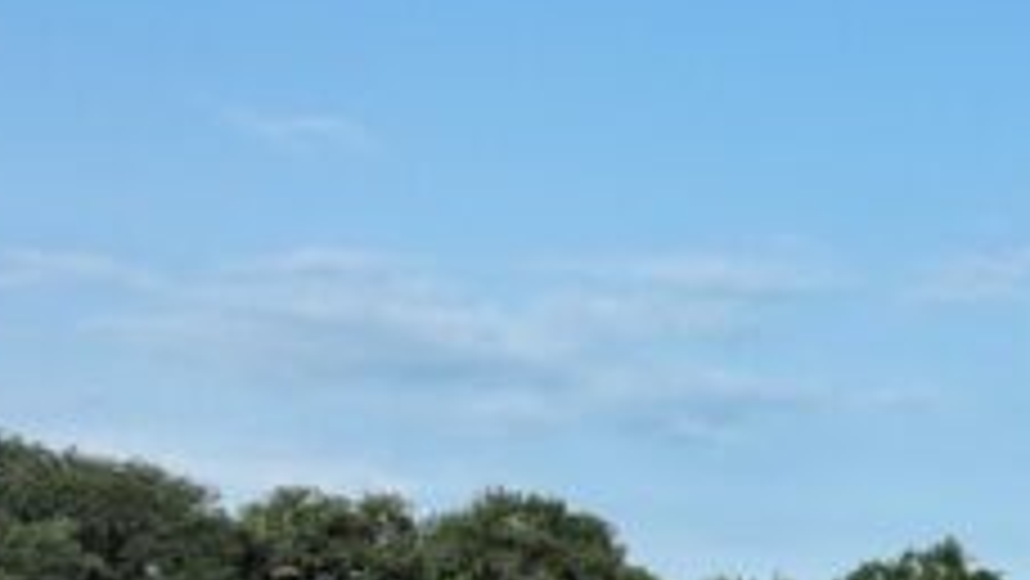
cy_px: 1203
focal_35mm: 117
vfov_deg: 9.6
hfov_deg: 15.1
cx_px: 2020
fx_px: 3197
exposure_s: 1/1600
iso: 100
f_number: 2.8
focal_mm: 12.29
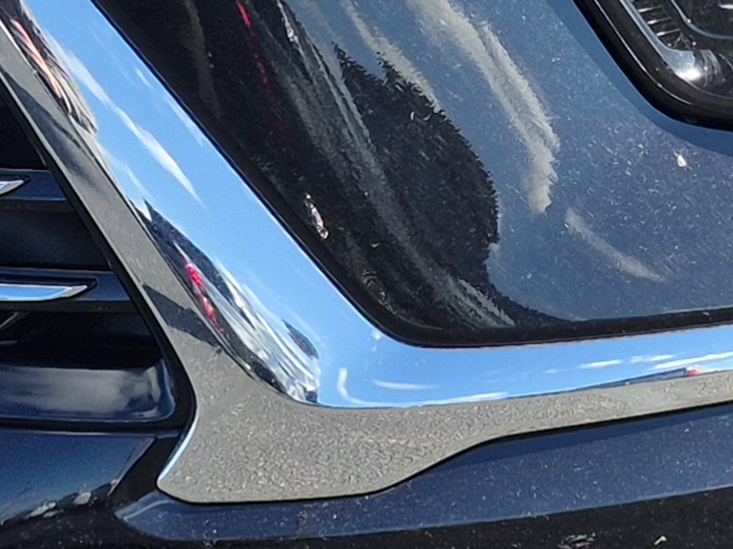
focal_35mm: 156
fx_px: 3302
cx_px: 524
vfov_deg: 9.5
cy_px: 168
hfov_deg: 12.6
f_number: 1.8
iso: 25
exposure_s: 1/840
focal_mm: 5.4
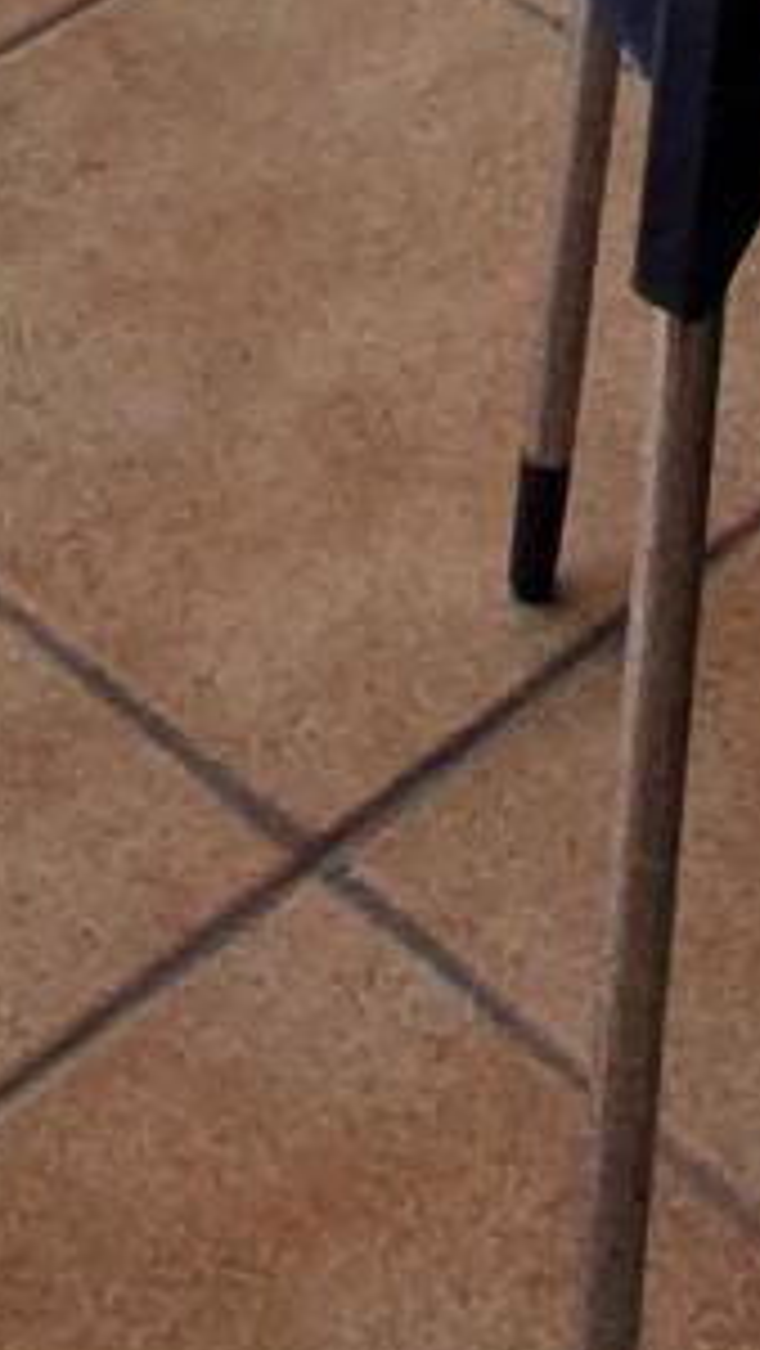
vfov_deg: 11.4
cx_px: 328
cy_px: -2614
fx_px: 4330
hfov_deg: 10.0
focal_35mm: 121
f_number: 2.2
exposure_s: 1/339
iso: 50
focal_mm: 1.8
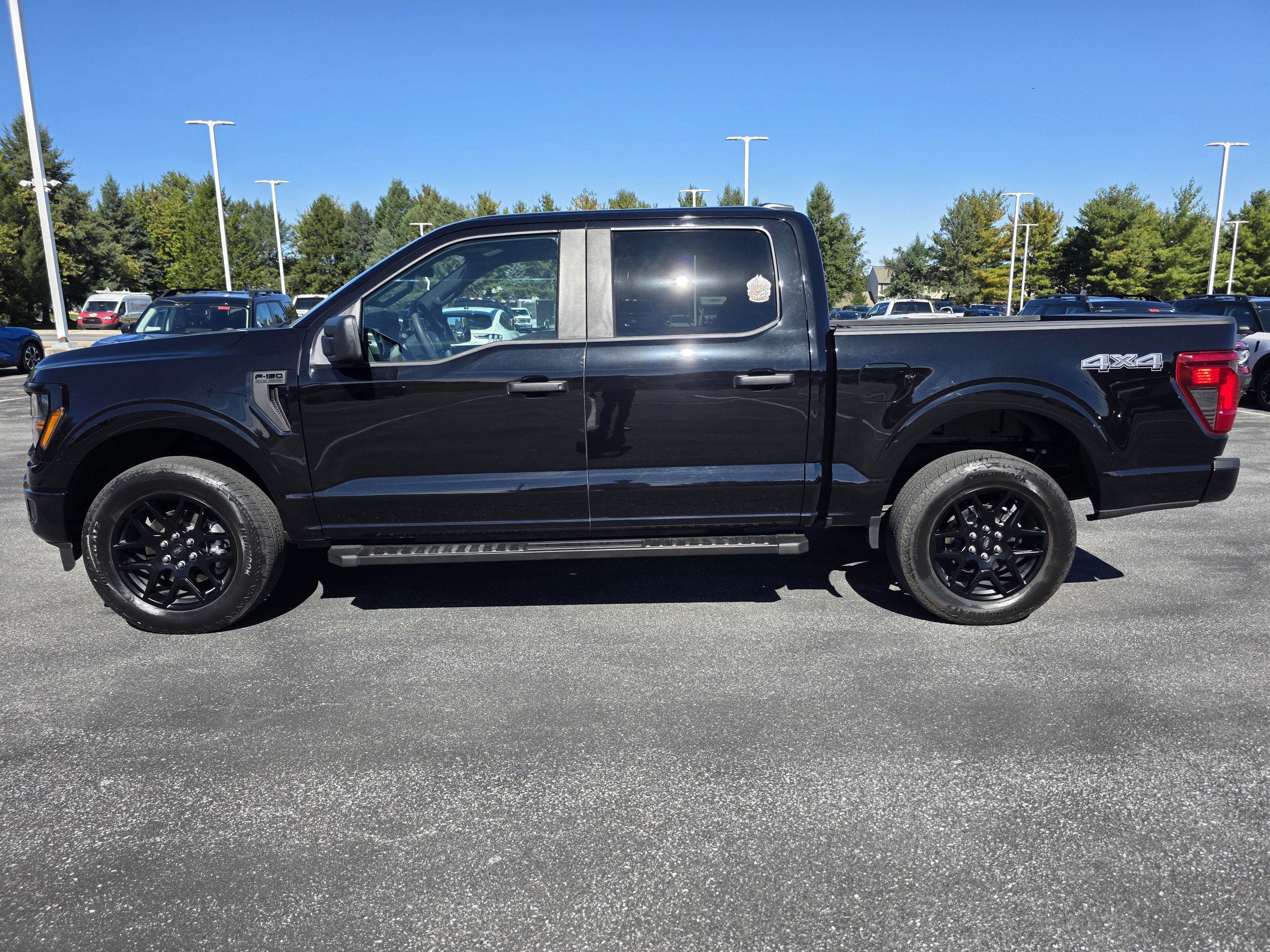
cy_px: 476
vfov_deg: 58.9
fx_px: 844
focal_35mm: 23
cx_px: 635
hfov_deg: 73.9
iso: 80
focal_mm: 6.3
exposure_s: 1/3809
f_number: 1.7
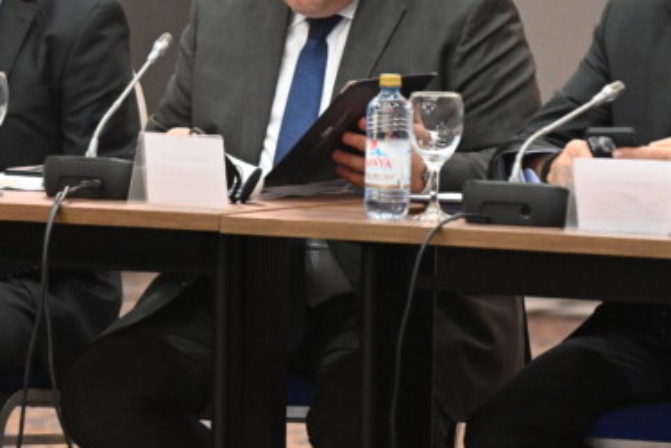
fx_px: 8051
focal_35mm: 432
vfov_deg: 3.2
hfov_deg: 4.8
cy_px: -88
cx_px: 131
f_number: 2.8
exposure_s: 1/160
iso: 5000
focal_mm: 135
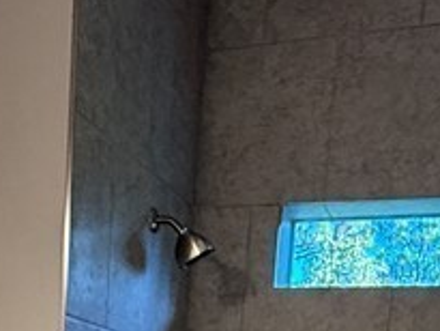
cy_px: 606
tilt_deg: -10.3
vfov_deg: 17.1
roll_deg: -2.8
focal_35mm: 70
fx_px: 890
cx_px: 140
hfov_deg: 27.6
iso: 320
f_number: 2.2
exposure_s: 1/120
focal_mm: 2.22
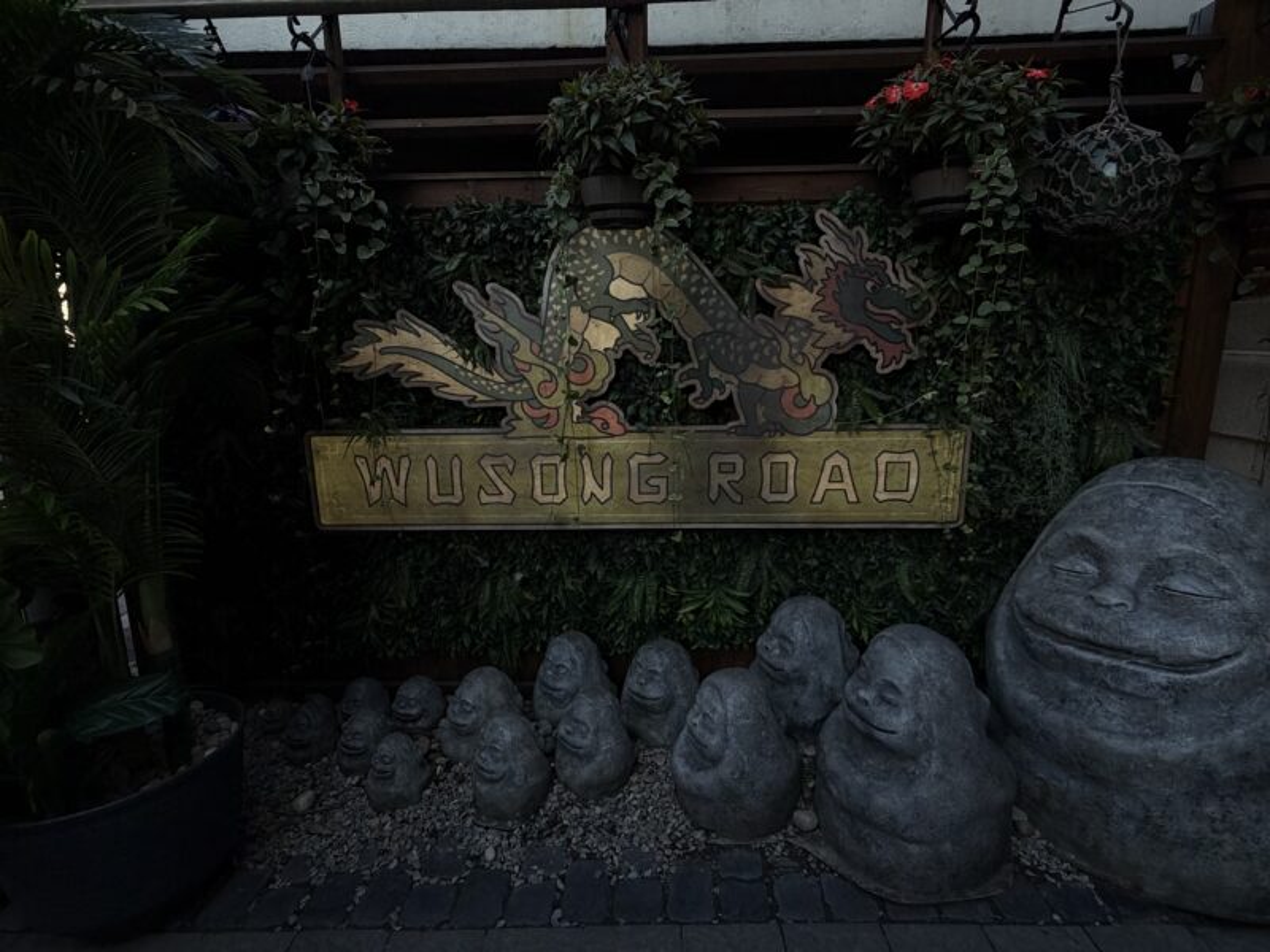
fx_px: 514
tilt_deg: -12.0
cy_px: 476
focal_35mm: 14
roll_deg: +1.5
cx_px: 635
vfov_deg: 85.7
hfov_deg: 102.1
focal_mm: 2.22
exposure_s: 1/770
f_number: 2.2
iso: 32
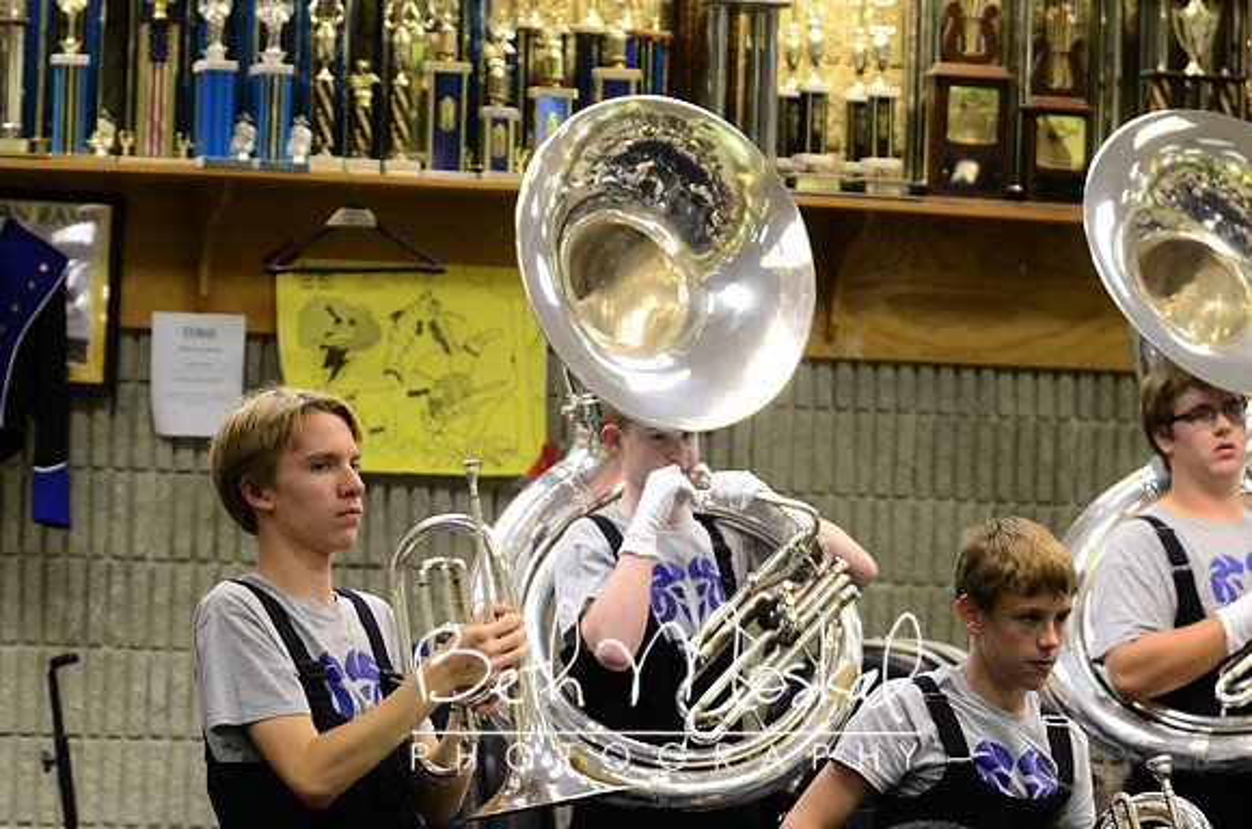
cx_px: 626
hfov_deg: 6.9
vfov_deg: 4.6
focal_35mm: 300
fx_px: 10410
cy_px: 414
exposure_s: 1/400
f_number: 2.8
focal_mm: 200
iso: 3200
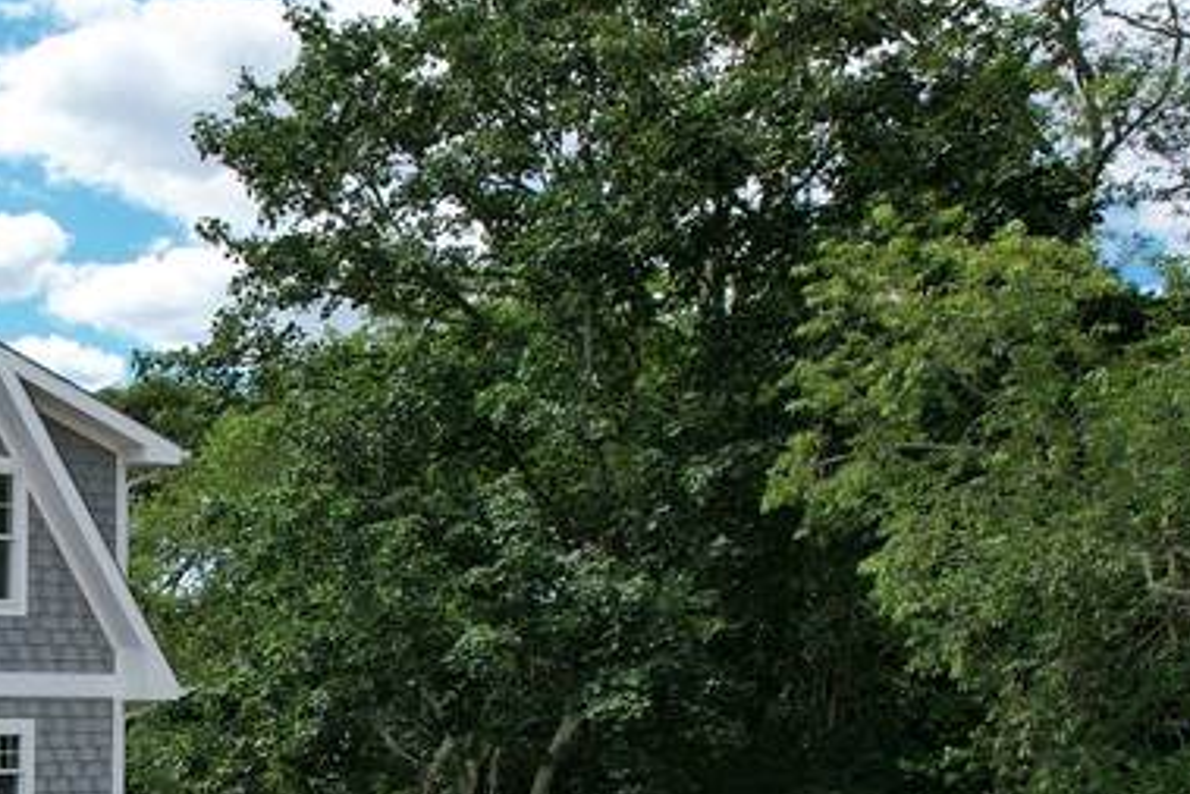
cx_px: -129
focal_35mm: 63
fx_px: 2083
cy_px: 951
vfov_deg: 20.2
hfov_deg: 28.8
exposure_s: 1/2000
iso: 100
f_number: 2.8
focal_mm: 8.38
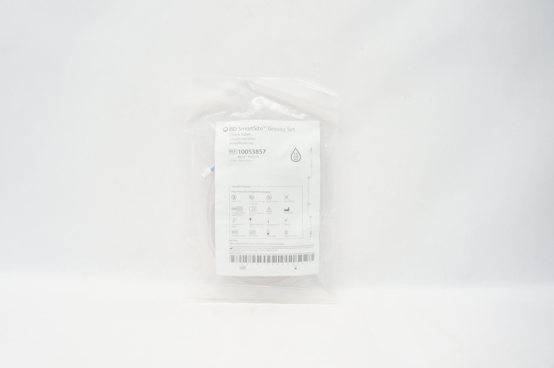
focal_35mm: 27
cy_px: 184
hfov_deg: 67.4
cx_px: 277
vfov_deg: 47.8
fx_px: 415
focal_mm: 18
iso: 400
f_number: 3.5
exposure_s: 1/100
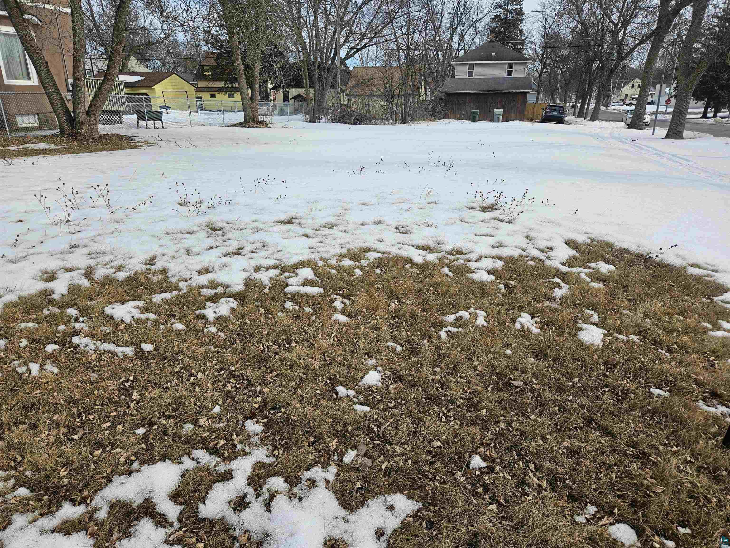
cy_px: 274
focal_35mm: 23
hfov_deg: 73.9
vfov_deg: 58.9
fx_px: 485
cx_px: 365
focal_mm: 5.4
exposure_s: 1/1339
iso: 25
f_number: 1.8
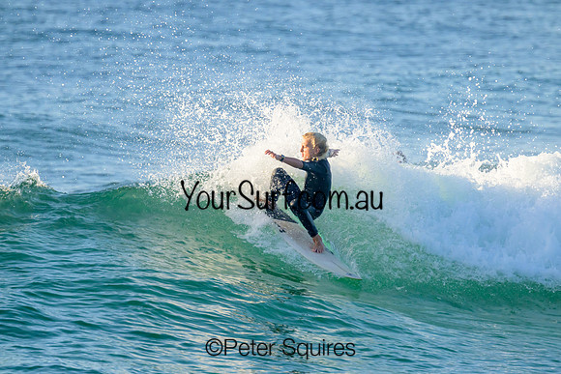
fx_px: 12469
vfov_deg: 1.7
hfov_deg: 2.6
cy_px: 187
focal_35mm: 800
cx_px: 280
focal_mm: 800
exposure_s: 1/2000
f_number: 11
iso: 2000
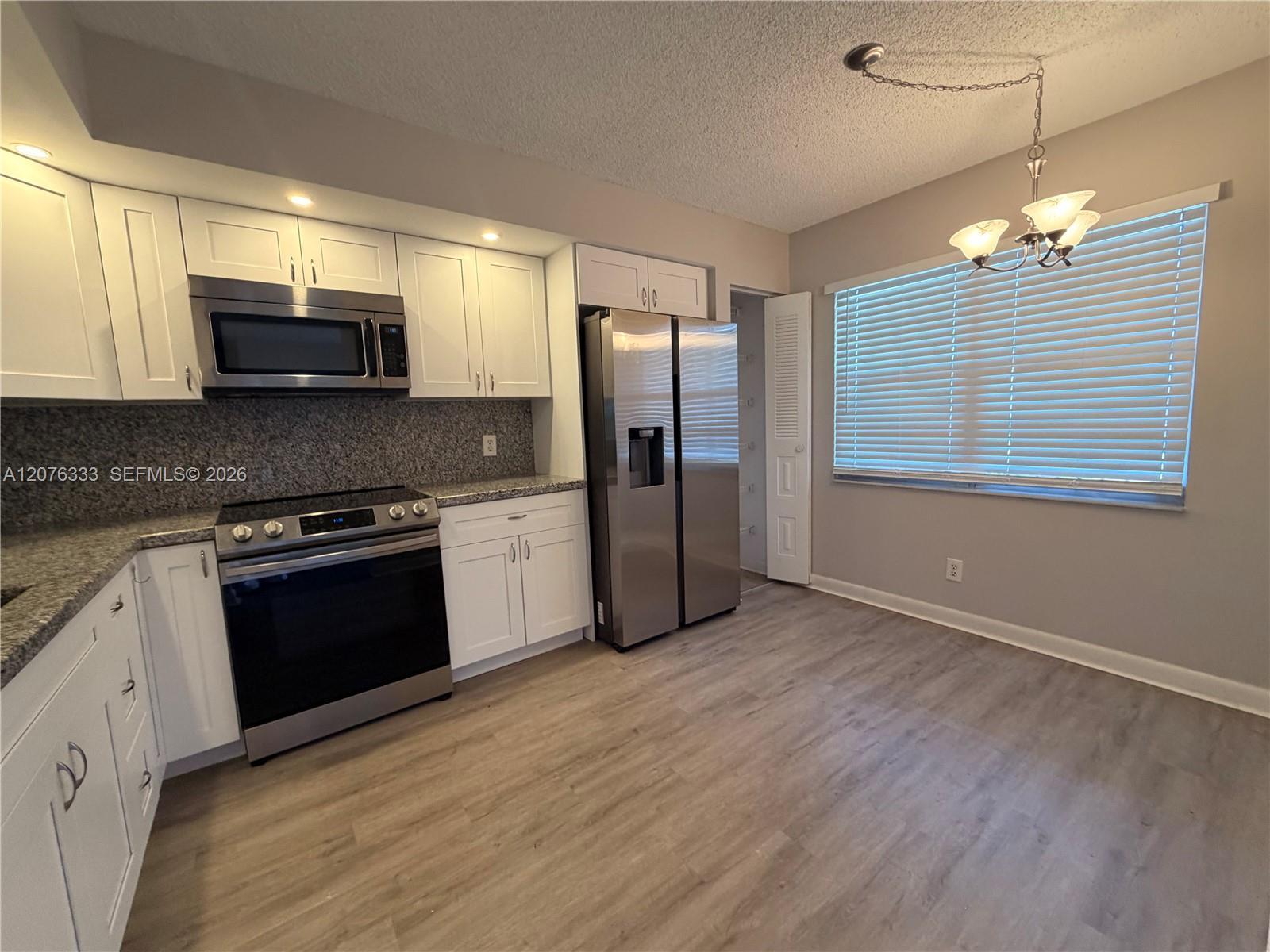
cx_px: 635
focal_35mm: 14
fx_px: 514
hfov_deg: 102.1
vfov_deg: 85.7
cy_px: 476
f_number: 2.2
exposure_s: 1/120
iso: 320
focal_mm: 2.22
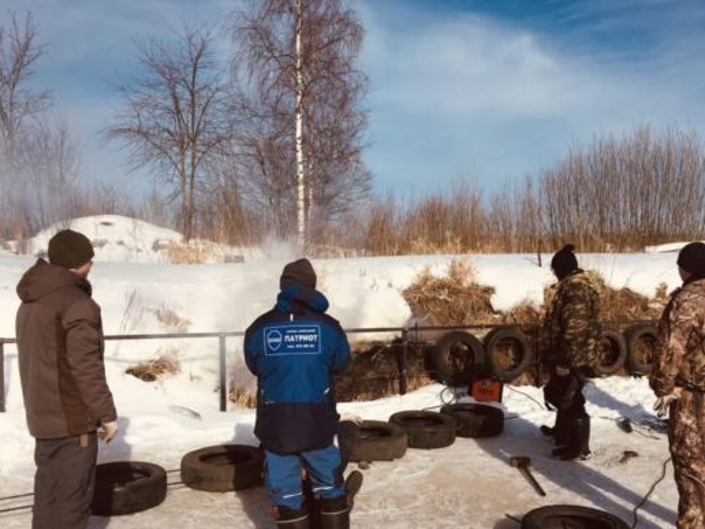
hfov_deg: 51.3
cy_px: 316
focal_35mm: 36
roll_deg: +0.1
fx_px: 733
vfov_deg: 39.5
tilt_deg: -3.1
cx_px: 380
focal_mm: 4.15
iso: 25
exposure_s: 1/4525
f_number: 2.2
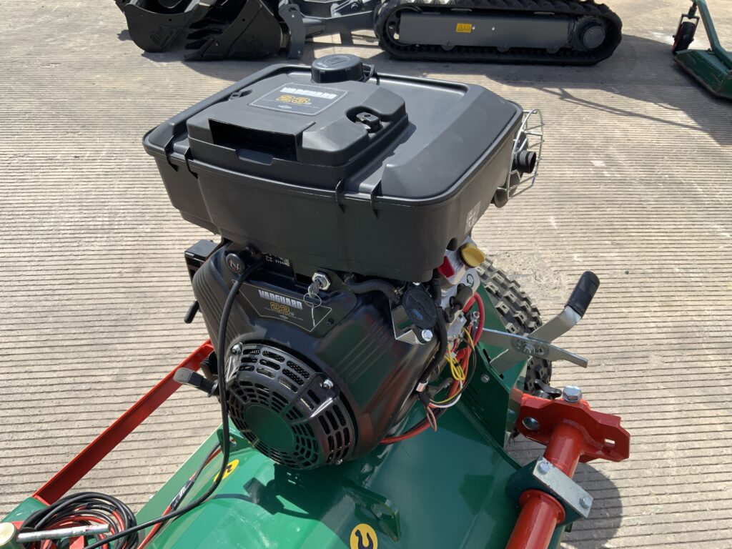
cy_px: 274
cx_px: 366
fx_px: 613
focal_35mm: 29
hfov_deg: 61.7
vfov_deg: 48.2
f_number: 1.8
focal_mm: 3
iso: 16
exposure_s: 1/1279
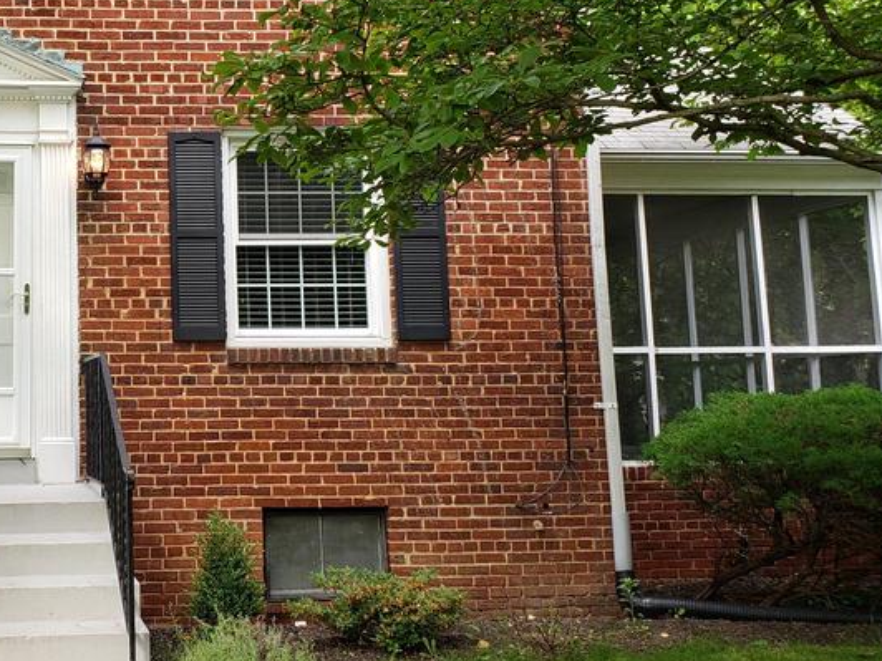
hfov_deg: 35.8
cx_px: 85
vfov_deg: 28.9
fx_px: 1274
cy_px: 215
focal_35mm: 50
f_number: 2.4
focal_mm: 4.3
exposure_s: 1/120
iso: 50
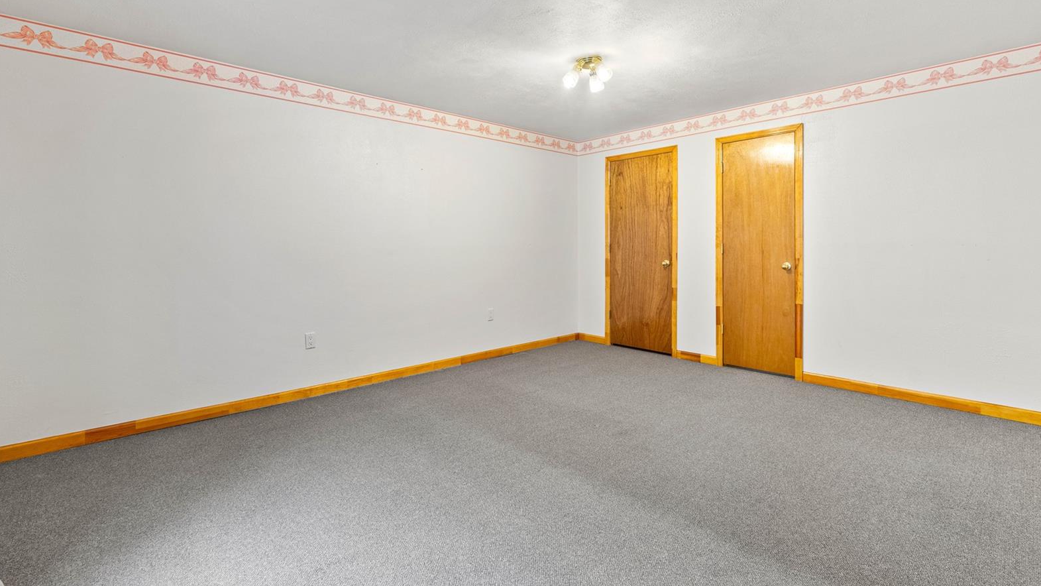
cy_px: 283
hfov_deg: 99.4
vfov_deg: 67.1
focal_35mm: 16
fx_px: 442
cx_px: 525
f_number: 10
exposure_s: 1.6
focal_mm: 10
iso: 200
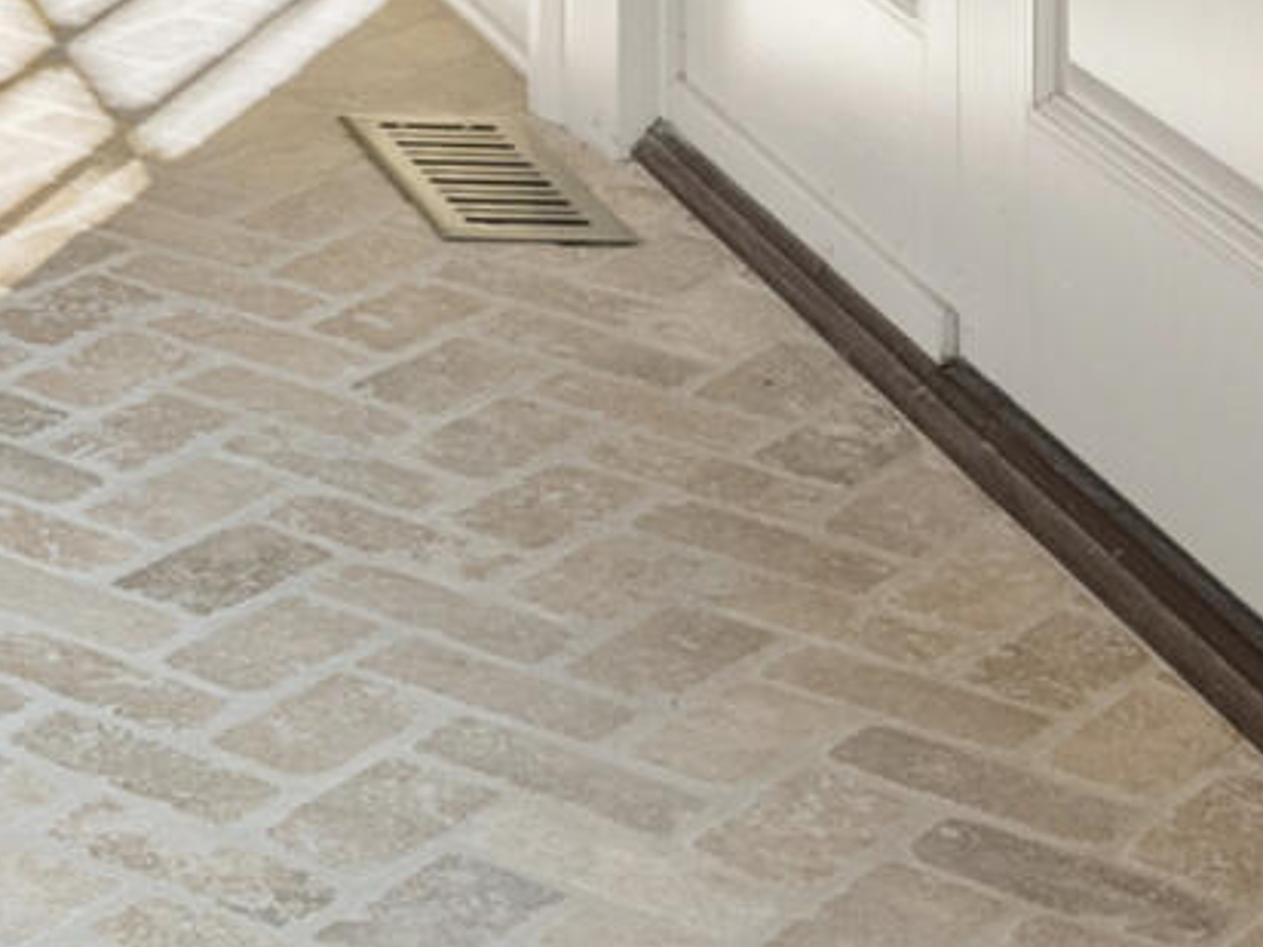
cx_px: -1214
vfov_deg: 11.3
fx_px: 4342
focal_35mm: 119
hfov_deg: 14.1
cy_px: -933
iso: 320
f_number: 7.1
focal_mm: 17
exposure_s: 1/3
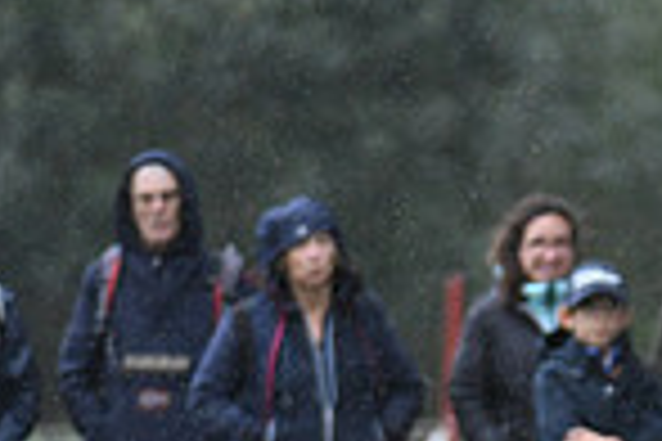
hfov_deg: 1.3
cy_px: 200
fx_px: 28243
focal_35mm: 1536
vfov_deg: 0.9
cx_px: 1292
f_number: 4.5
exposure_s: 1/1250
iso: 2000
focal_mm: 260
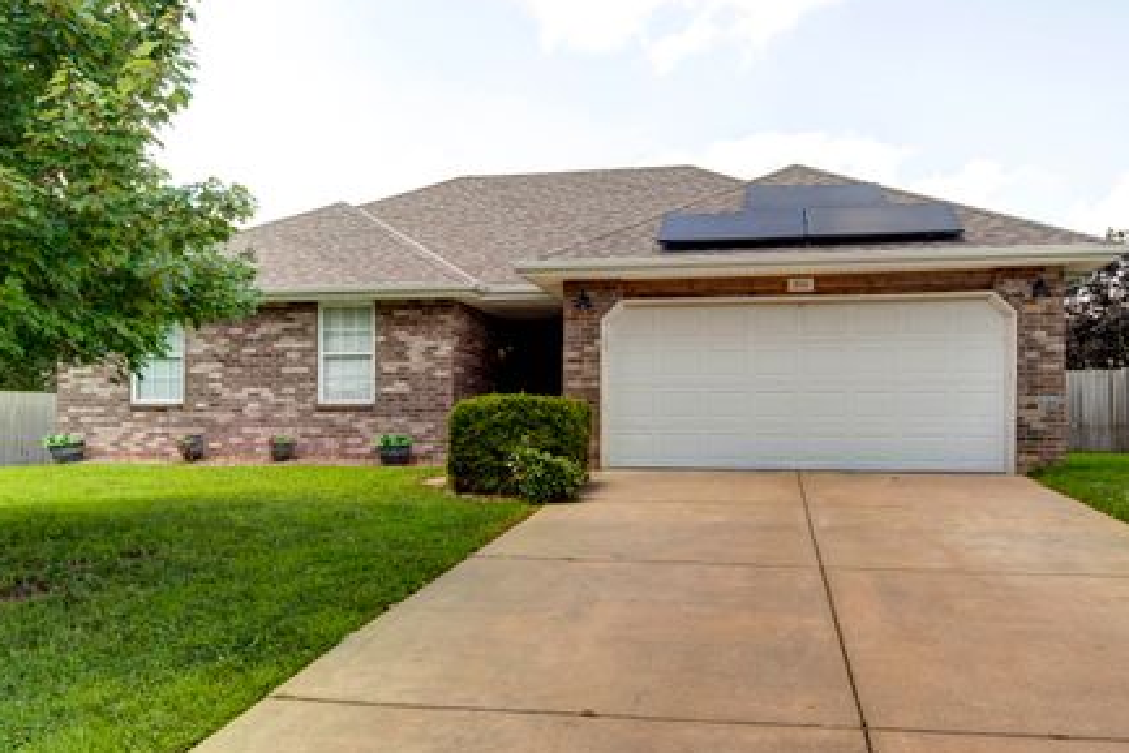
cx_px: 594
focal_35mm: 30
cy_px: 410
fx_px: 941
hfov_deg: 61.9
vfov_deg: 43.6
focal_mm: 26
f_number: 6.7
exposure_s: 1/90
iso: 100
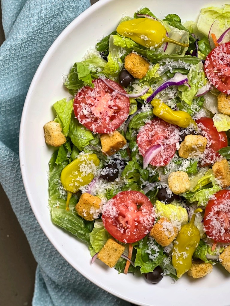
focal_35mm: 77
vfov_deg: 25.3
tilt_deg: -81.5
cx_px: 115
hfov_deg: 19.1
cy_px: 153
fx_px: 682
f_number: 2.8
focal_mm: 9
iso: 125
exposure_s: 1/40
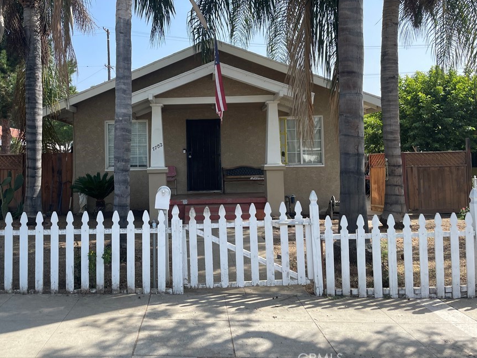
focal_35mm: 31
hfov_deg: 58.0
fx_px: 427
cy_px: 153
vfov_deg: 45.3
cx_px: 194
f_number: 1.6
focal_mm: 4.2
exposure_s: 1/2053
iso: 50
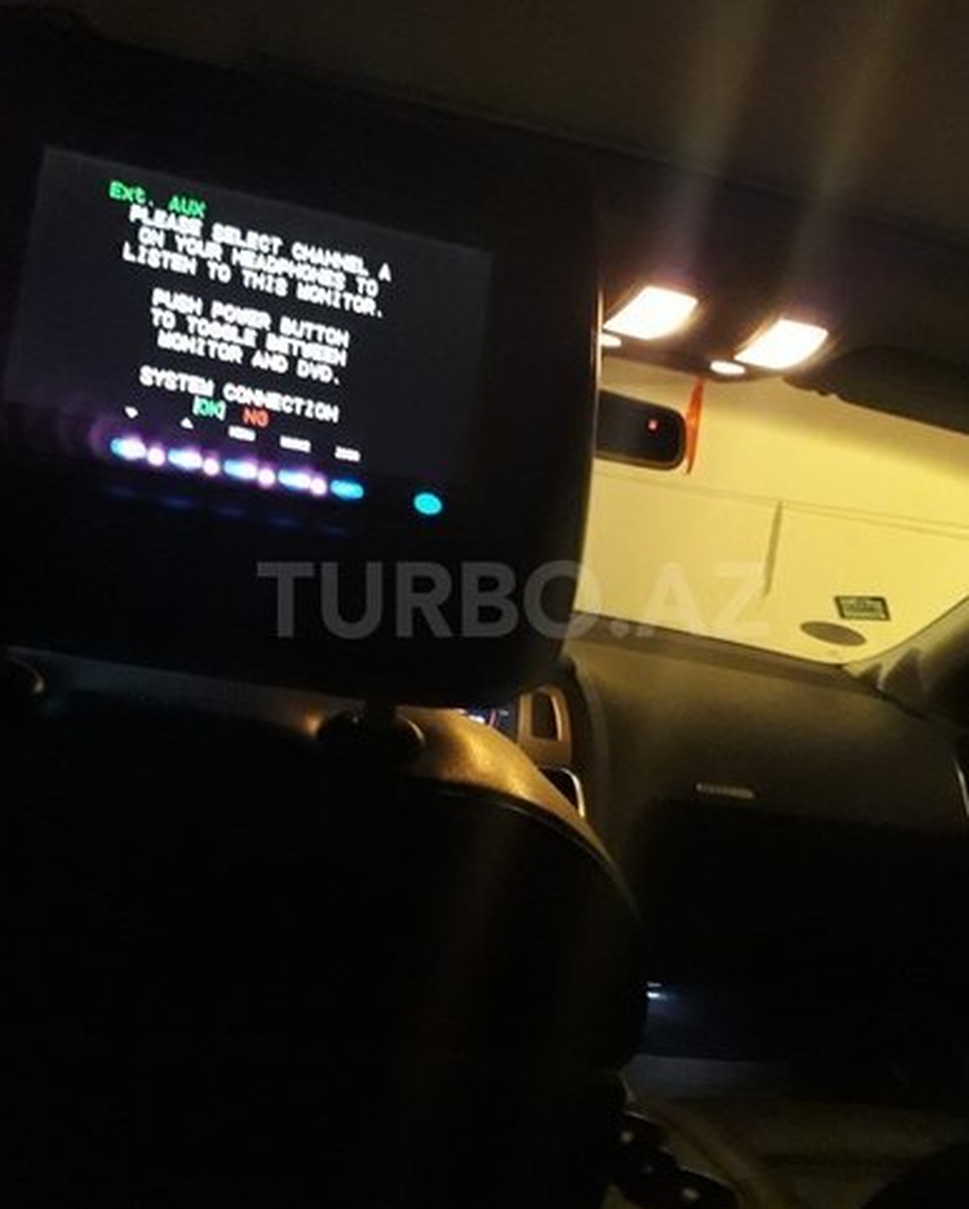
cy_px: 599
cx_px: 513
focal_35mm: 36
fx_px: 1289
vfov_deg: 50.3
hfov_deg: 41.2
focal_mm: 3.6
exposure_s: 1/17
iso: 800
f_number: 1.9
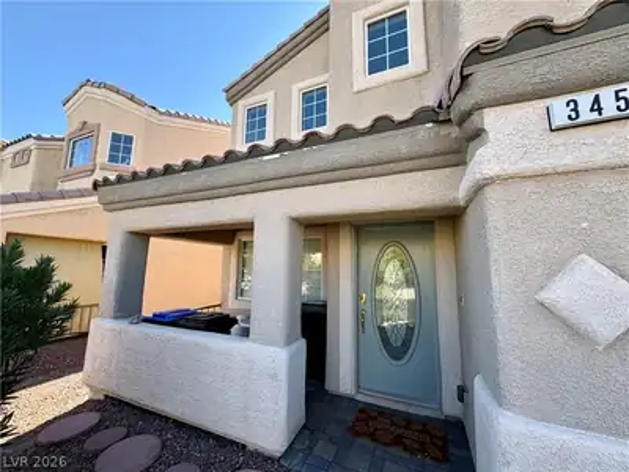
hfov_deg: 102.1
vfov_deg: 85.7
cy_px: 236
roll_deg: -0.4
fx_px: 254
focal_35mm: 14
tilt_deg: +7.7
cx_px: 314
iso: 40
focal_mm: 2.22
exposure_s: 1/272
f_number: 2.2
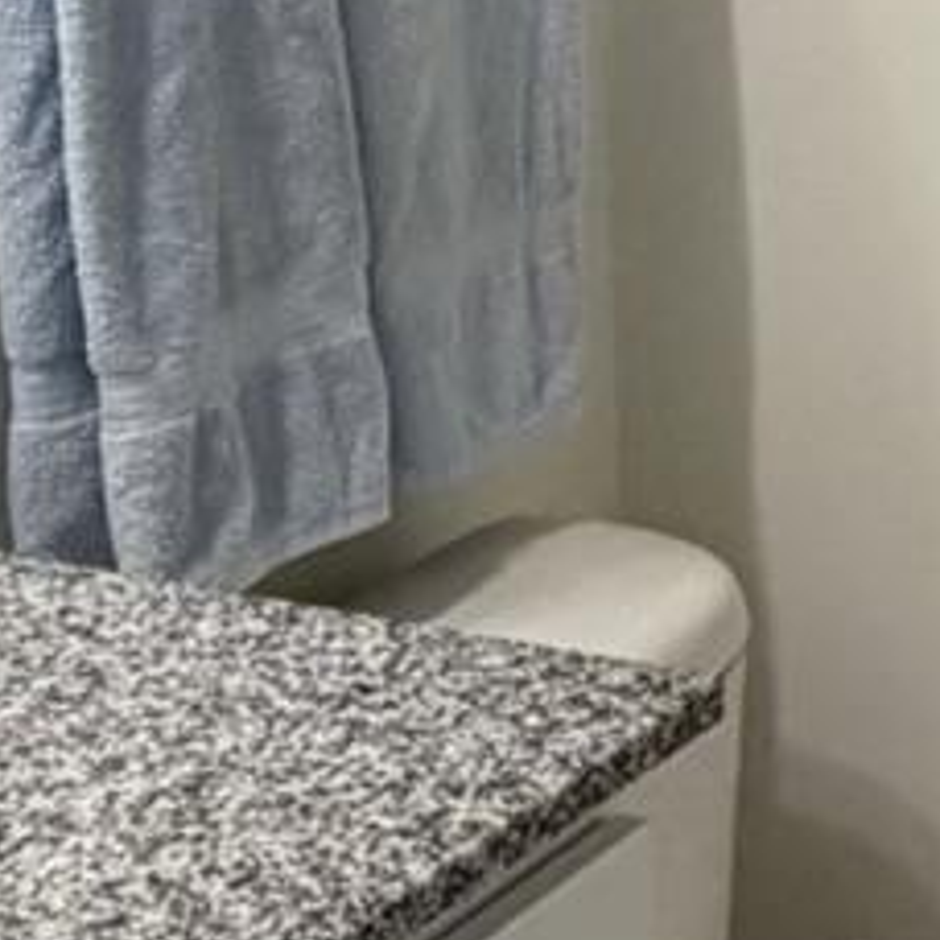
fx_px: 3410
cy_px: 144
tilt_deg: -12.0
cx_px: 911
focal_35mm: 111
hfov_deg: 15.4
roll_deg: +1.6
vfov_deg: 15.6
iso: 200
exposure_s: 1/120
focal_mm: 2.22
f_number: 2.2
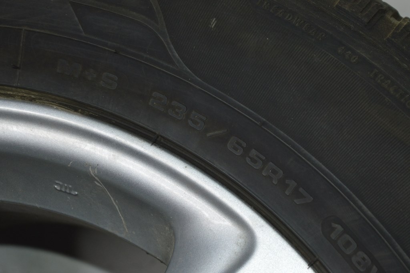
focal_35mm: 82
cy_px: 136
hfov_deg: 24.6
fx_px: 939
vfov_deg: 16.5
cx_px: 205
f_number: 5.6
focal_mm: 55
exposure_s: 1/60
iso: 640
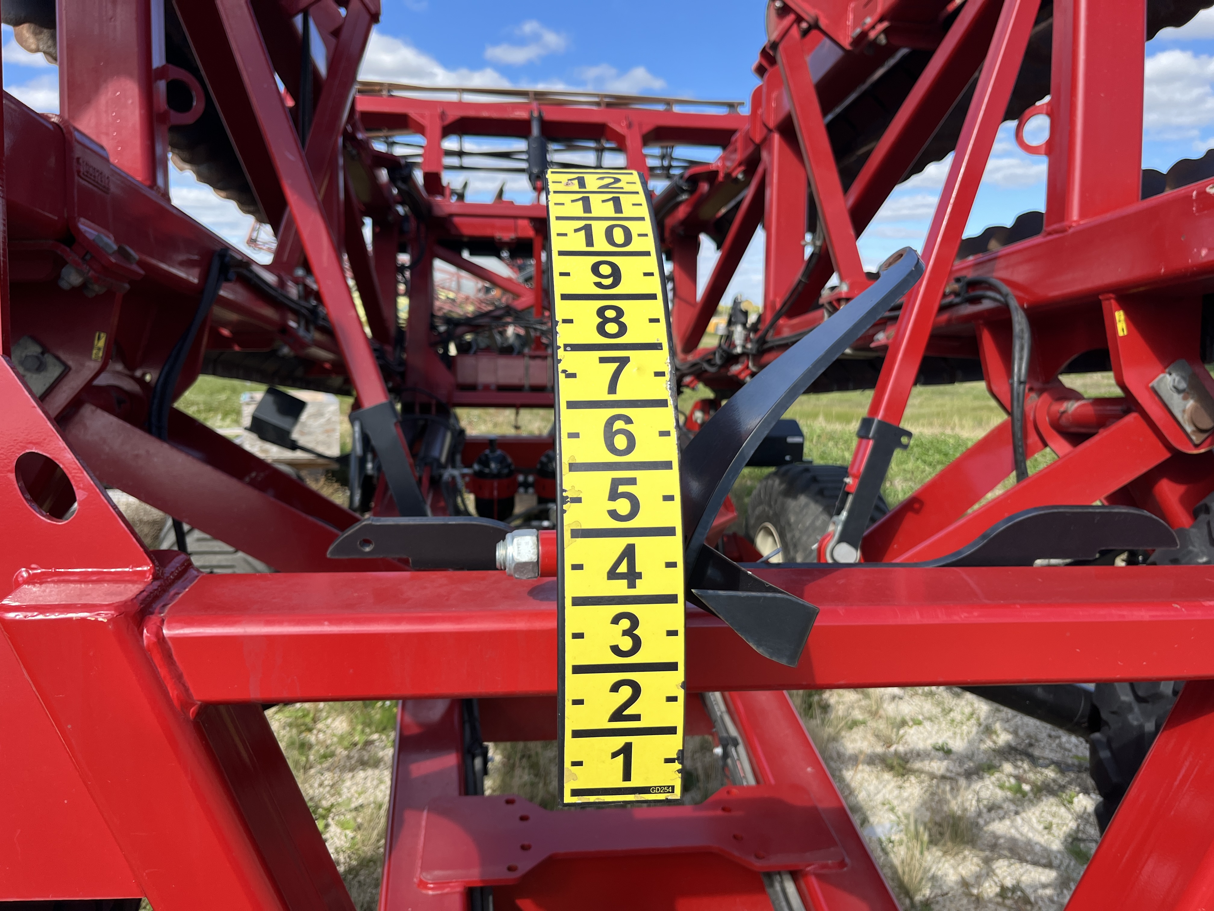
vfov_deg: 53.1
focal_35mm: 26
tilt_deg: -9.6
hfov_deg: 67.3
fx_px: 912
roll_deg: -1.0
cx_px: 607
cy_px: 456
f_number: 1.6
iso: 50
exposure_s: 1/1404
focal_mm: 5.1
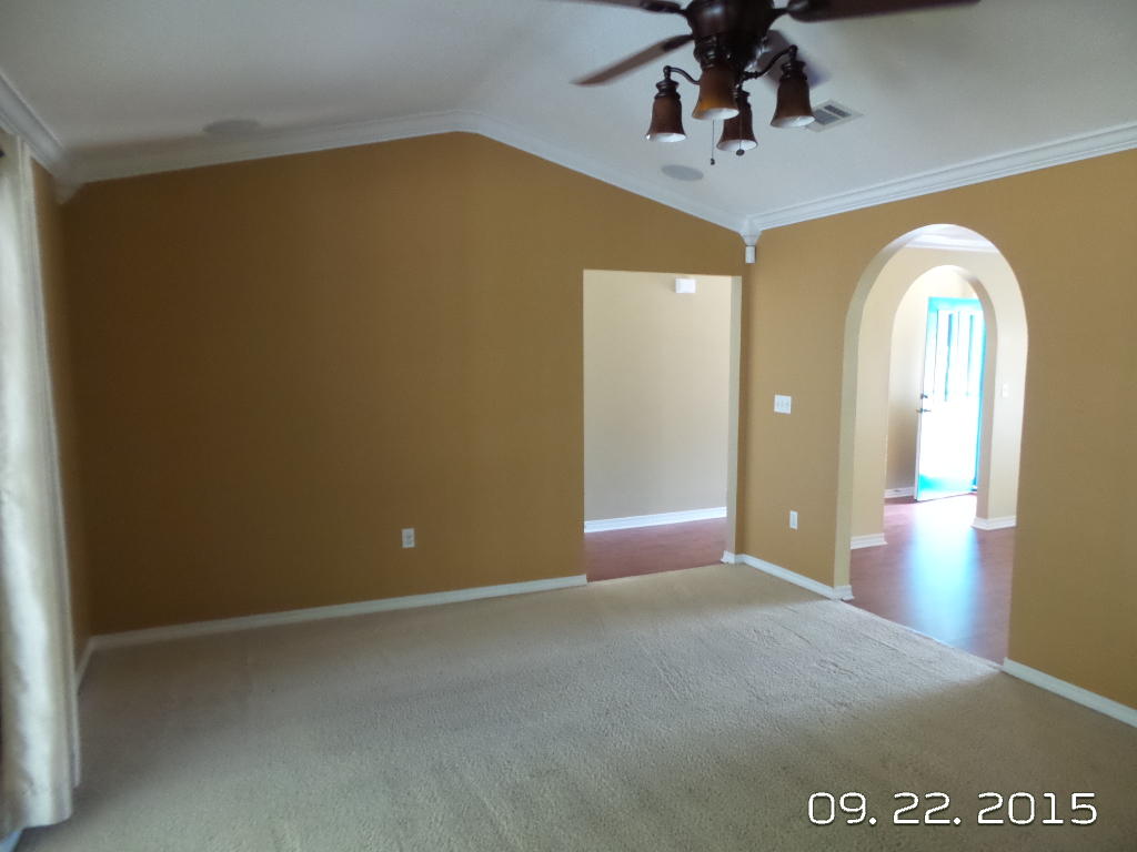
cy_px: 426
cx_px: 568
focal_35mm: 23
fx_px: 755
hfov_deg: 73.9
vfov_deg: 58.9
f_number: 2.8
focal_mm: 4.1
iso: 640
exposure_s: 1/30
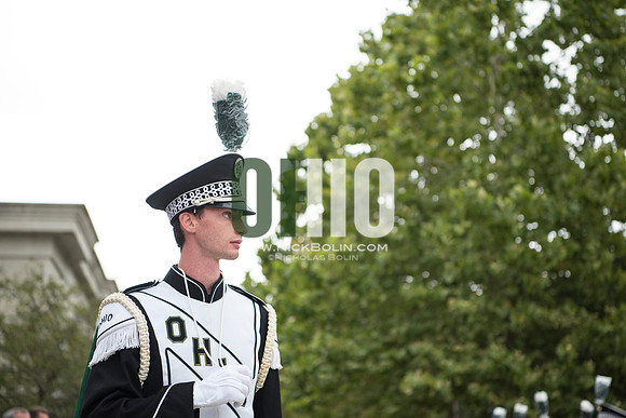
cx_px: 313
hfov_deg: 28.8
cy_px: 209
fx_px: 1217
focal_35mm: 70
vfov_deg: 19.5
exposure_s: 1/320
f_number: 3.5
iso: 1600
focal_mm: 70
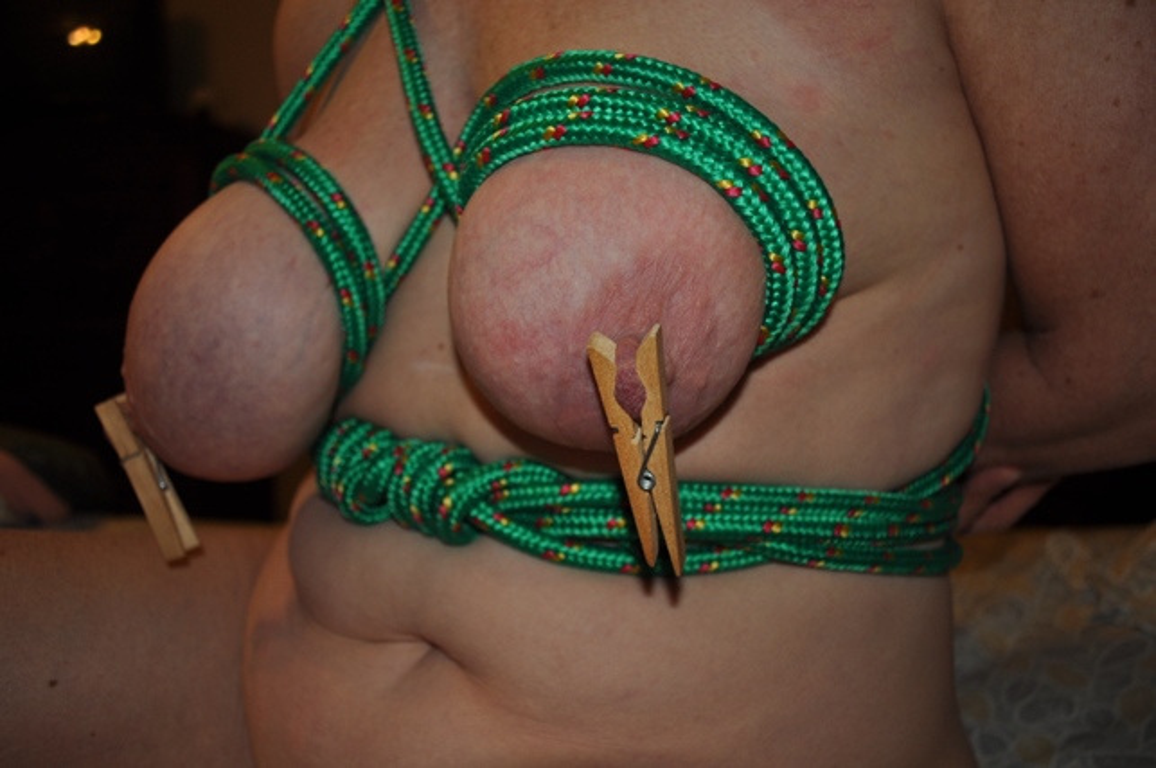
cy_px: 384
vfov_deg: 39.9
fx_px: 1058
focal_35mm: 33
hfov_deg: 57.3
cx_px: 578
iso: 220
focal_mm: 22
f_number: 3.8
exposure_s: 1/60
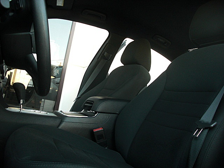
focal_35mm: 36
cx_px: 112
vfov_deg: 39.7
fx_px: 233
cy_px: 84
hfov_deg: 51.4
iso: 200
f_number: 2.8
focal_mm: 6.3
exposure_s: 1/125
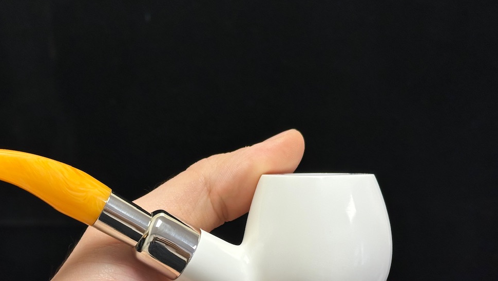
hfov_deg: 30.4
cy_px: 227
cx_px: 189
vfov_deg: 17.3
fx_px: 911
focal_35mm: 69
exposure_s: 1/121
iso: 50
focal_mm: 6.86
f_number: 1.78
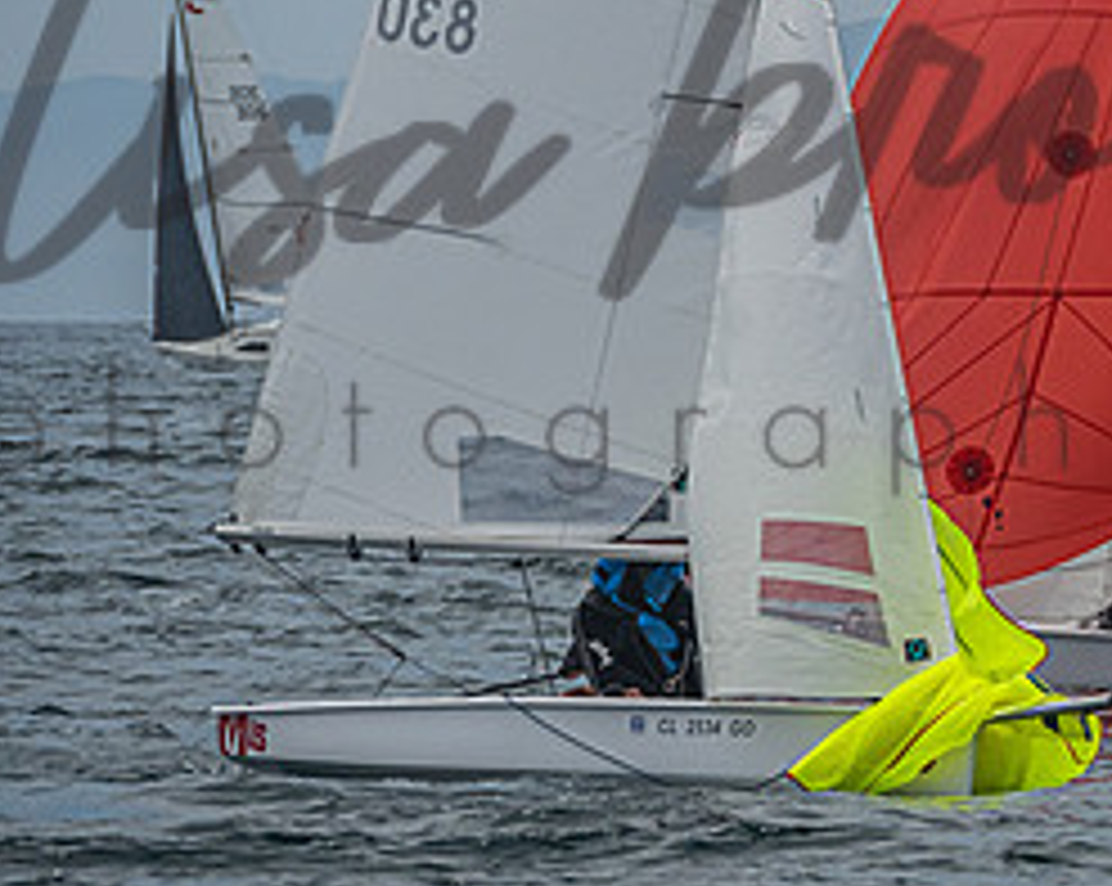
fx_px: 22649
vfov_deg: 2.2
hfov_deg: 2.8
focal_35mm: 689
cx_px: 1360
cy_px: 238
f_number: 8
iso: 500
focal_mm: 240
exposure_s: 1/4000
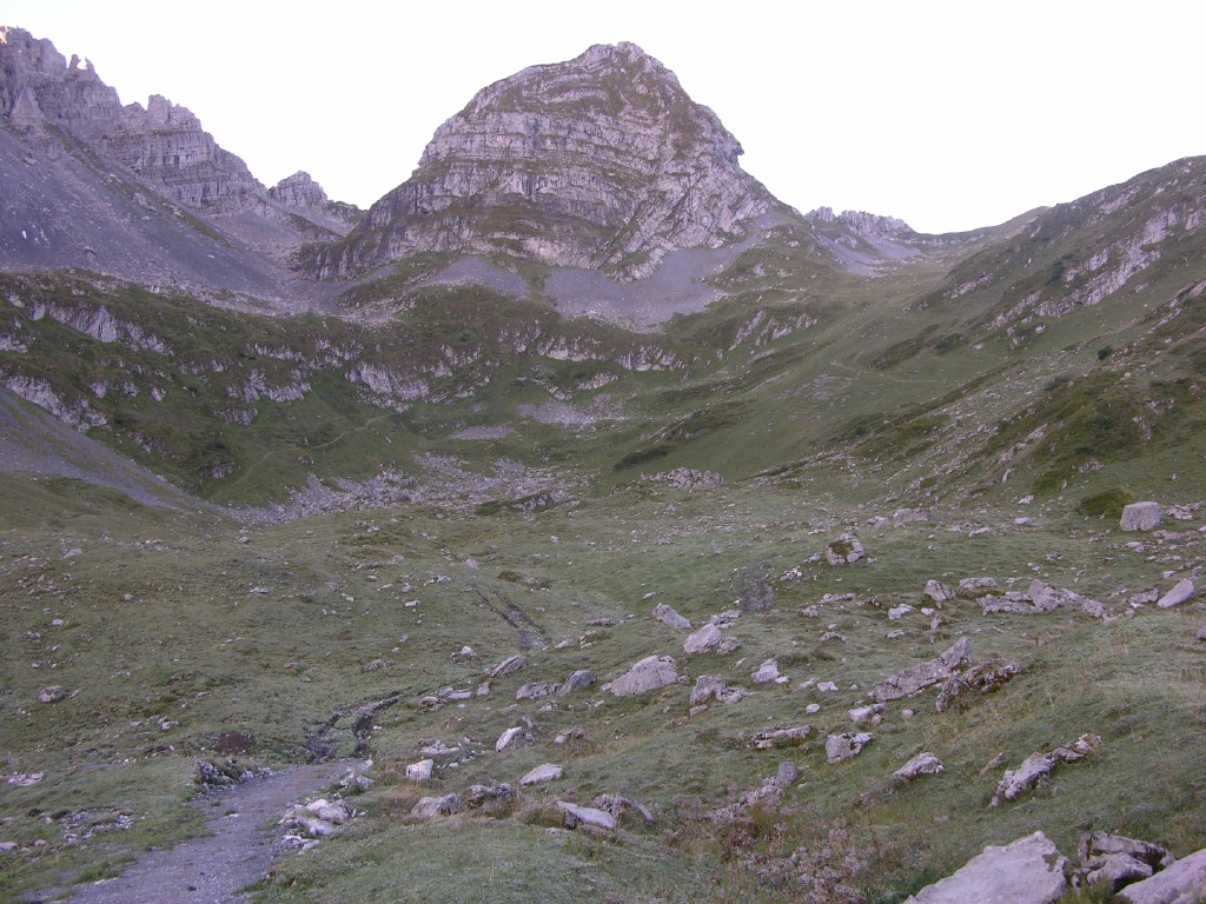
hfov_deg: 52.6
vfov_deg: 40.7
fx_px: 1219
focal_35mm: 35
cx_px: 603
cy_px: 452
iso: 50
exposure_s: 1/52.4
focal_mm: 8.9
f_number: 3.2
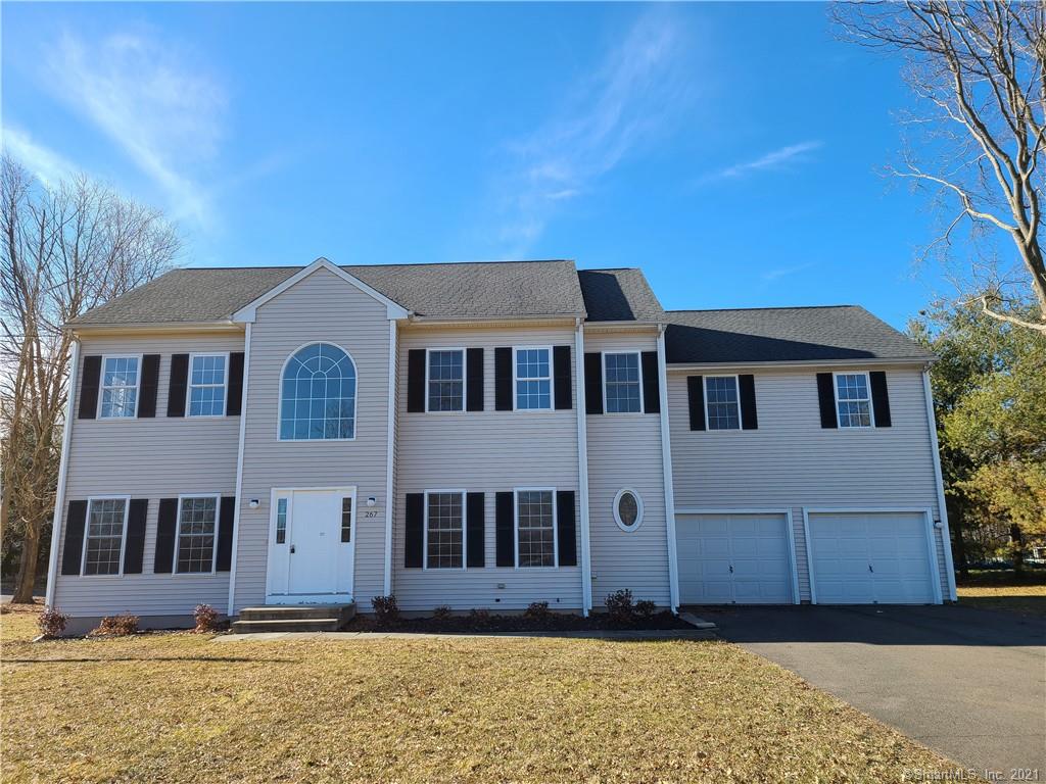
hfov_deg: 67.3
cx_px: 523
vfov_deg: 53.1
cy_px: 392
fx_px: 786
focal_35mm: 26
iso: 40
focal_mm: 5.4
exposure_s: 1/1132
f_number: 1.8
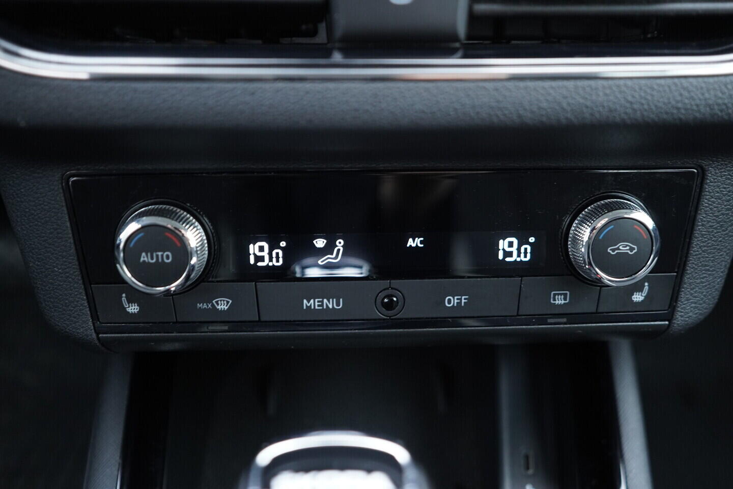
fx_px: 733
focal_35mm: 36
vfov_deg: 36.9
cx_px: 366
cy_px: 244
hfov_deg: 53.1
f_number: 2.8
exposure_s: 1/40
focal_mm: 24
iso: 1000
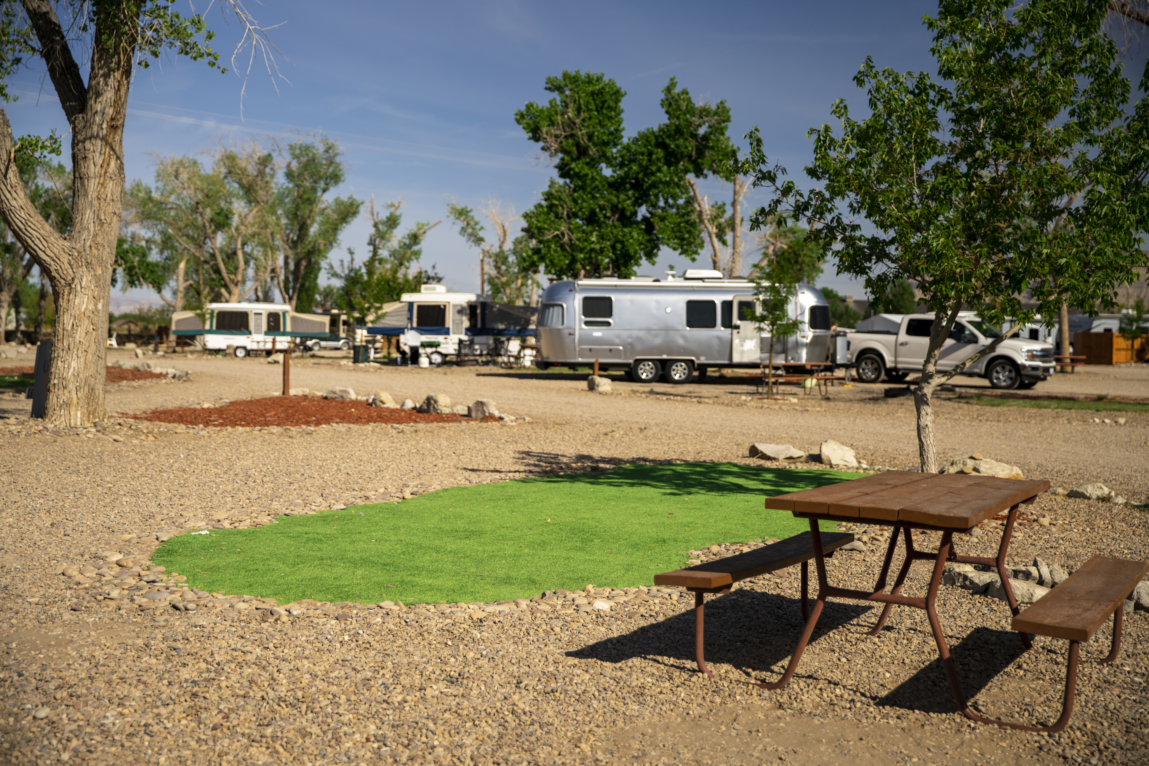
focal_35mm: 50
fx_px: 1596
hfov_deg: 39.6
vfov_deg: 27.0
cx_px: 574
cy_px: 383
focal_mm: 50
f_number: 2.8
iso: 500
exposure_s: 1/3200
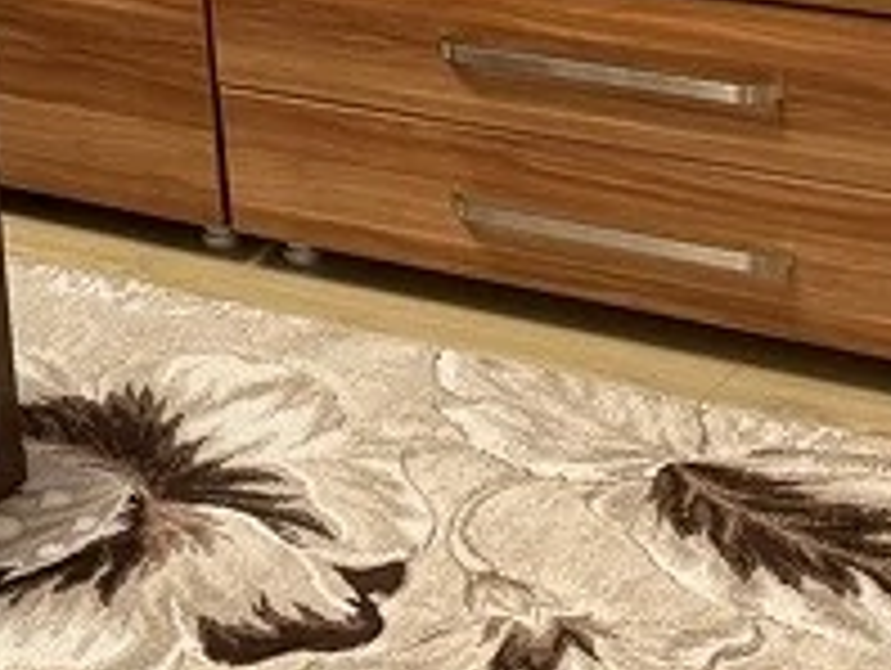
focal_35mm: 121
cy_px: -301
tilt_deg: -12.6
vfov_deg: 11.8
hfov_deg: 16.1
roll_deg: +5.0
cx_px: 135
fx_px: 3118
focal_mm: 6.76
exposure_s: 1/60
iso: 250
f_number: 1.78
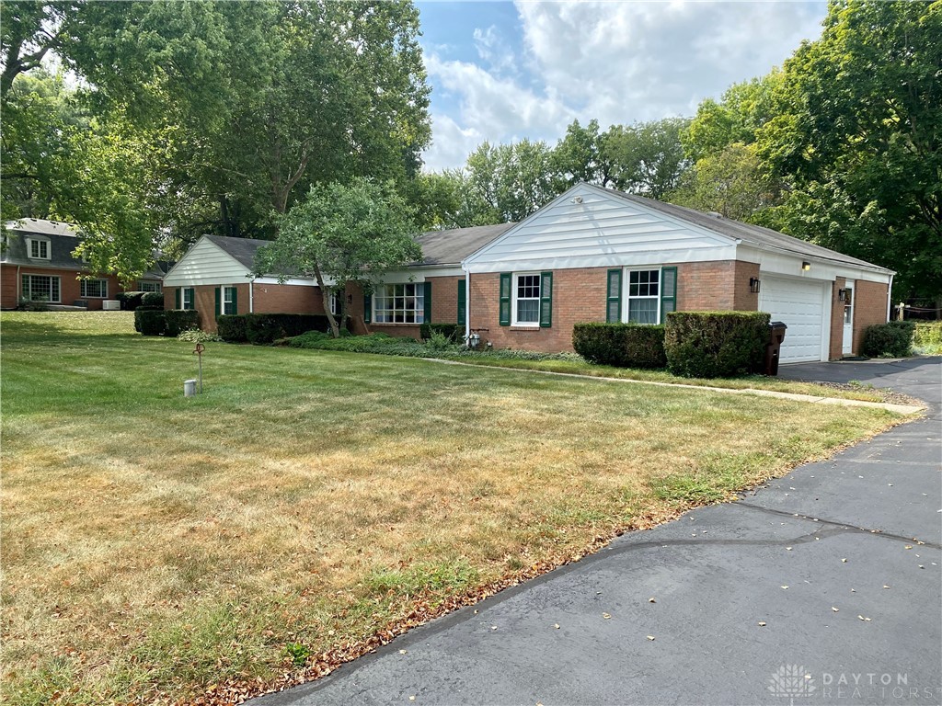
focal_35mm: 26
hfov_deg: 67.3
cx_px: 471
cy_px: 353
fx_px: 708
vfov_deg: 53.1
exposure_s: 1/1316
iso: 32
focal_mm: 4.25
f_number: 1.8
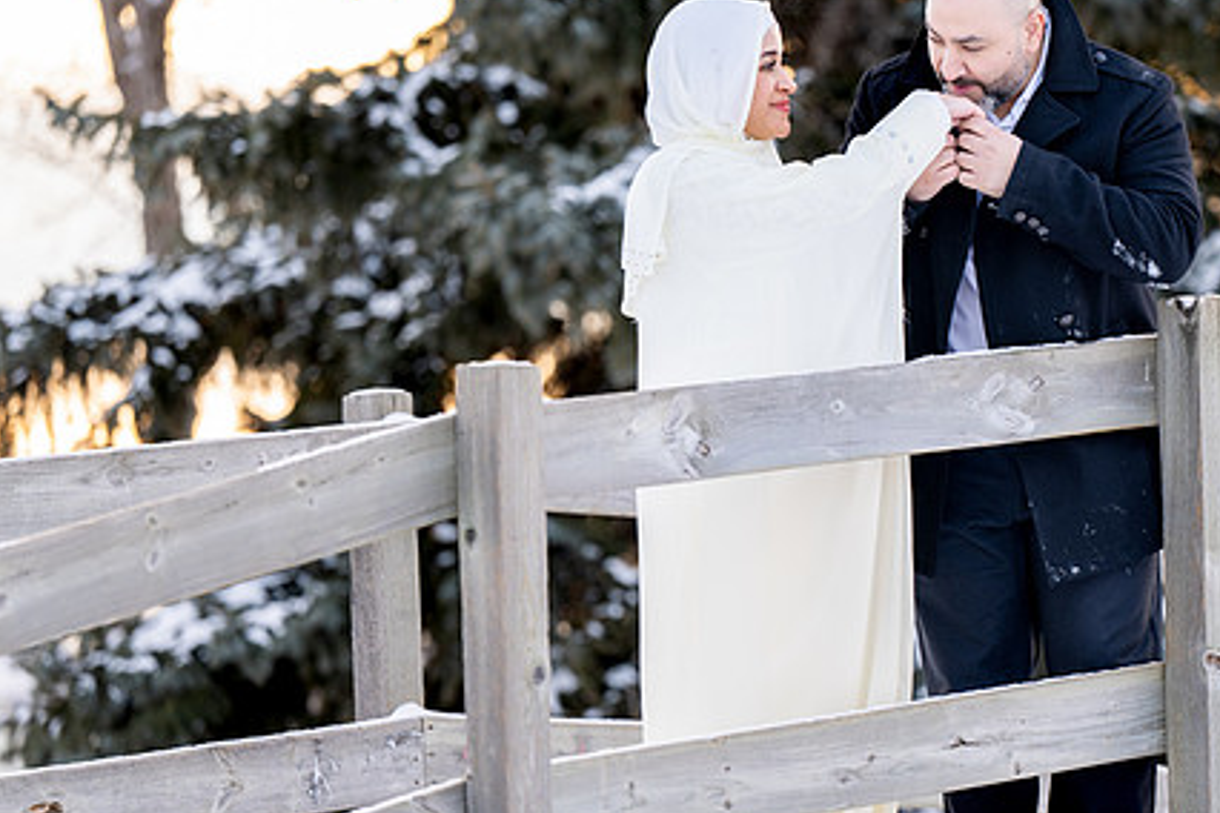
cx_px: 805
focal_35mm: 208
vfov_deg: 6.6
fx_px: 7048
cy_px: 442
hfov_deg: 9.9
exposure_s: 1/160
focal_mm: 144
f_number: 2.8
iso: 100
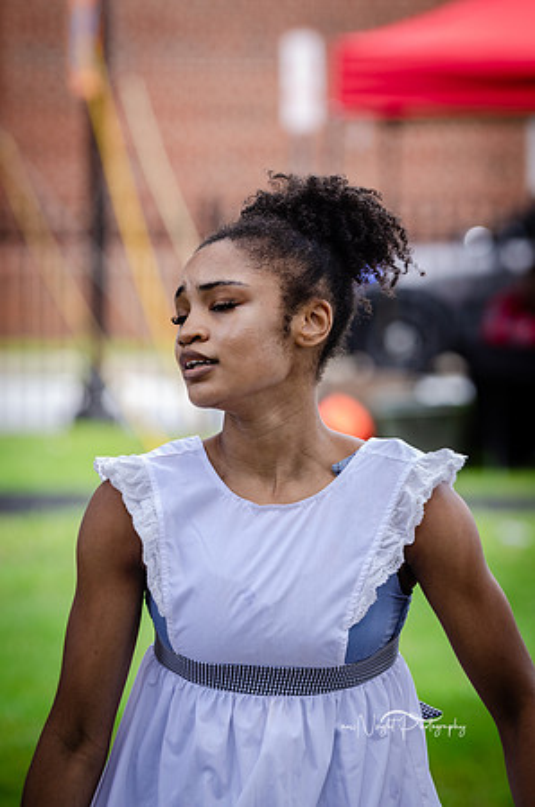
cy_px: 404
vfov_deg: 8.6
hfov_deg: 5.7
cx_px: 268
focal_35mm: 240
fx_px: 5374
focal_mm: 160
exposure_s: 1/640
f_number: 4
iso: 400
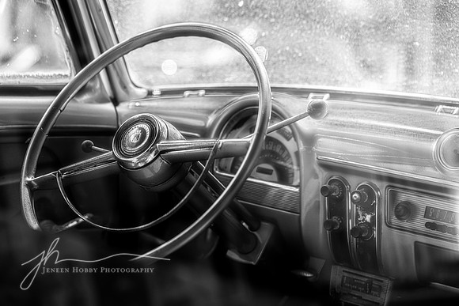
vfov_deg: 16.1
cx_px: 230
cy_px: 153
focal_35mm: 85
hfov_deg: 23.9
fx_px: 1084
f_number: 2.8
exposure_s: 1/640
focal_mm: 85
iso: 64
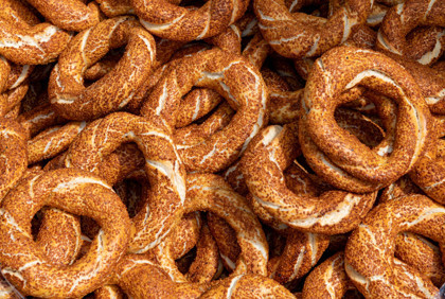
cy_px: 150
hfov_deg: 21.4
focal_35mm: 95
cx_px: 222
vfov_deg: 14.5
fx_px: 1177
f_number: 9
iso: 100
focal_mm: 95
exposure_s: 1/125
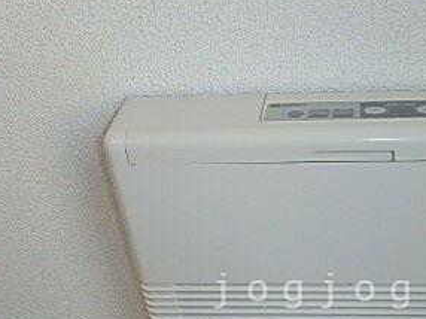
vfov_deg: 29.5
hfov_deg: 39.5
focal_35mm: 47
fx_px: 578
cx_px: 316
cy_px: 291
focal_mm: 3.7
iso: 125
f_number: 3.5
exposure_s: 1/80
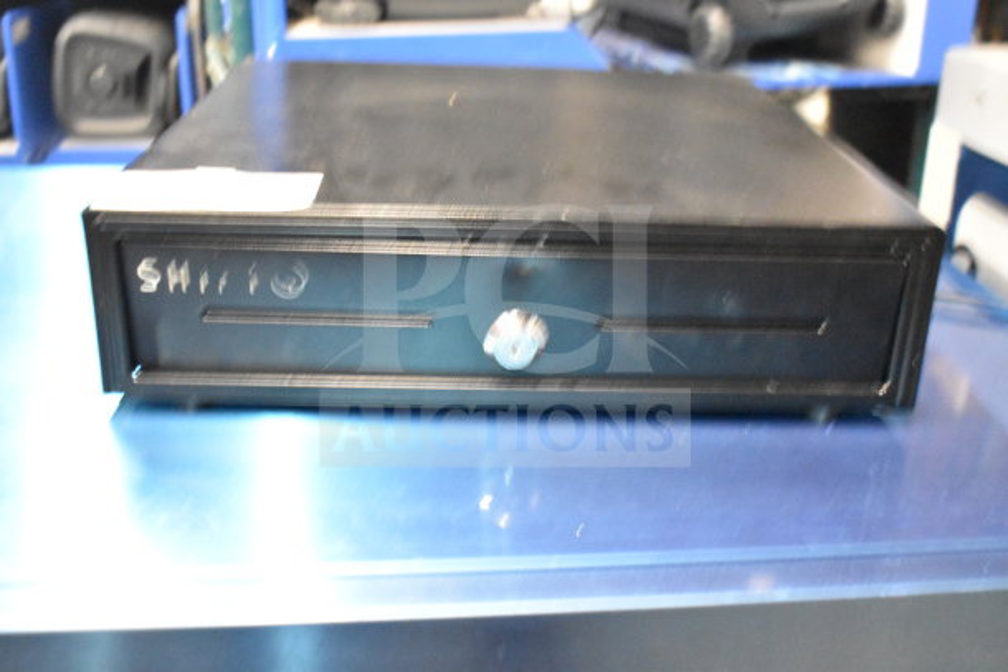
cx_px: 504
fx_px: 1134
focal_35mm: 40
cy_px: 336
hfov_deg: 47.9
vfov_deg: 33.0
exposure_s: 1/40
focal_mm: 27
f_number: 4
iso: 11400
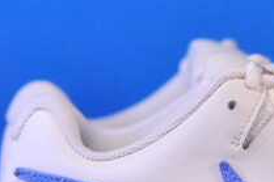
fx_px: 2183
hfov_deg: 7.1
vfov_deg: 4.8
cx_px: 313
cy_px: 74
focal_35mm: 287
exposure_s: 1/320
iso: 250
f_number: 2.5
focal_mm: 50
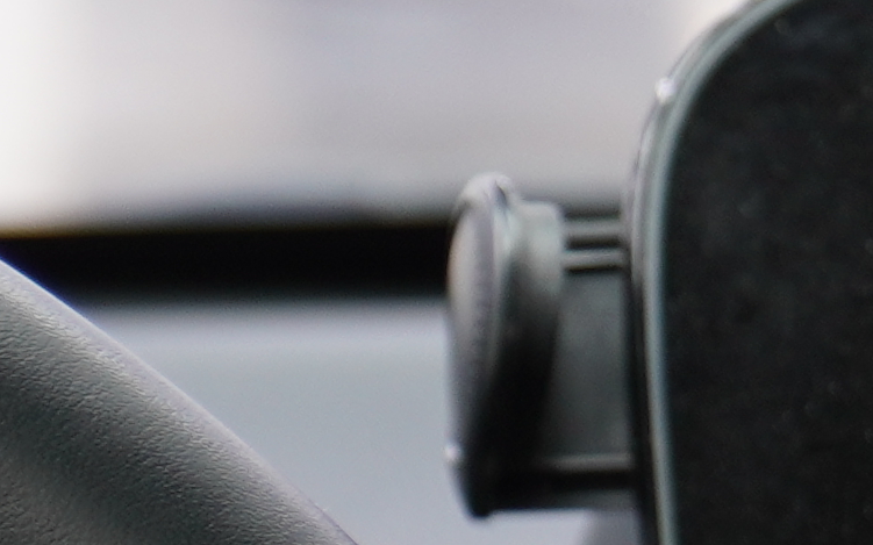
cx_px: -1312
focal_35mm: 342
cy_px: 2166
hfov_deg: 5.9
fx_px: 8135
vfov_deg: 3.6
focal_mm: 28
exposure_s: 1/25
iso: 160
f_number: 2.8
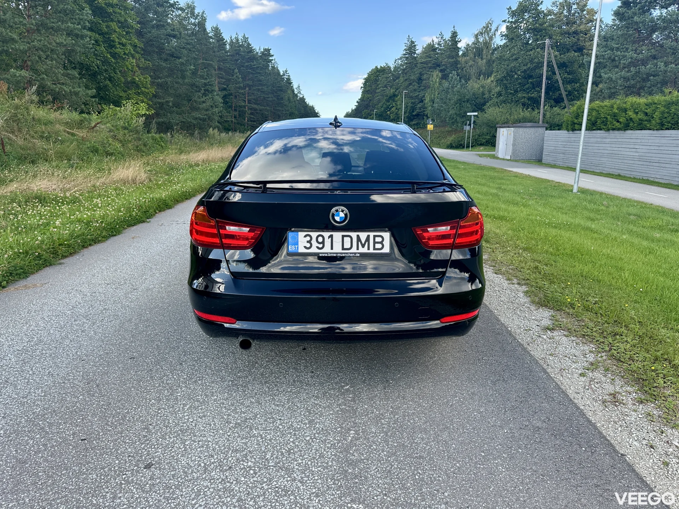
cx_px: 340
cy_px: 254
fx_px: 471
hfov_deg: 71.6
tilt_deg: -14.2
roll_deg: +1.6
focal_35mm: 24
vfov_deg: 56.8
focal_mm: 6.86
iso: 80
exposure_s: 1/680
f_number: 1.78
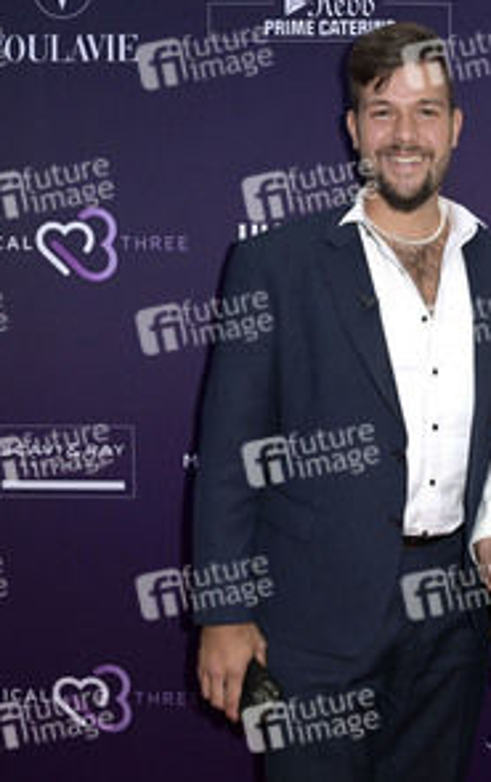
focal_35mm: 42
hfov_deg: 28.5
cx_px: 506
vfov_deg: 47.2
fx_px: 897
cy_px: 390
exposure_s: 1/250
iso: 800
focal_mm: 27
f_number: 5.6
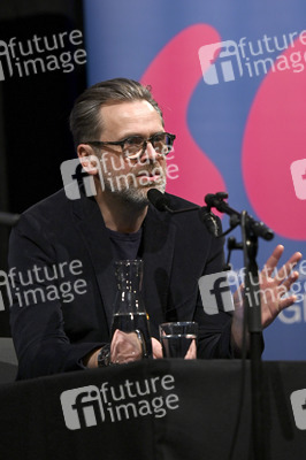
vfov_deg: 10.3
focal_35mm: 200
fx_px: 2554
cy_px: 230
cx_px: 153
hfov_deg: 6.9
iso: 1250
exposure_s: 1/250
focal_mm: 200
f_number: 3.2
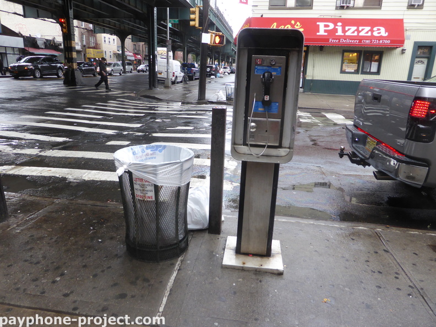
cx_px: 218
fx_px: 315
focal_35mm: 25
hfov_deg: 69.4
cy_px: 164
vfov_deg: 54.9
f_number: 3.3
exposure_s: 1/60
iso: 200
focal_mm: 4.3
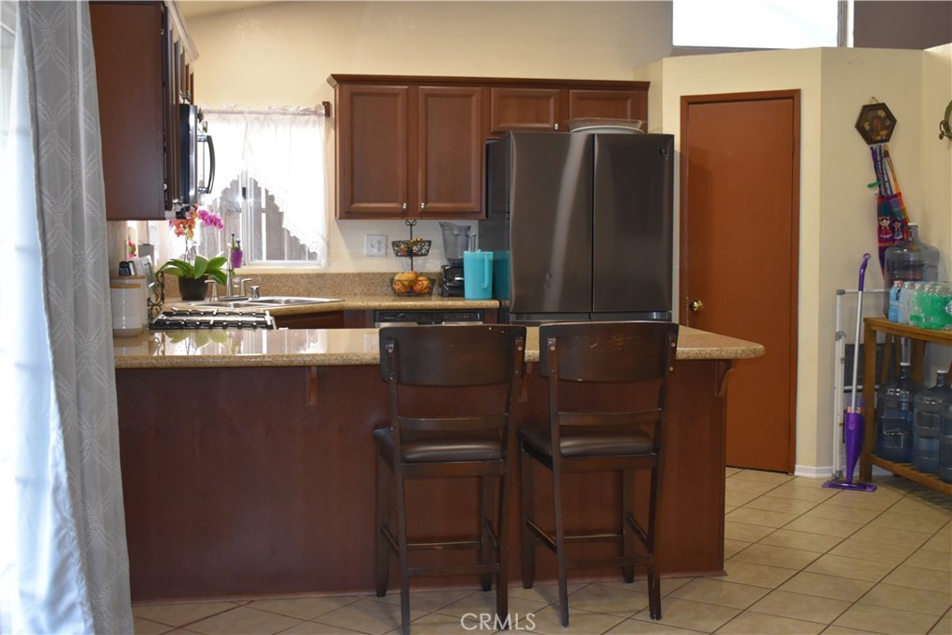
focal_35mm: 46
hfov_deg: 42.3
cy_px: 318
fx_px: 1230
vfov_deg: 29.0
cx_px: 476
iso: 1600
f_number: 4.2
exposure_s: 1/125
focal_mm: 31
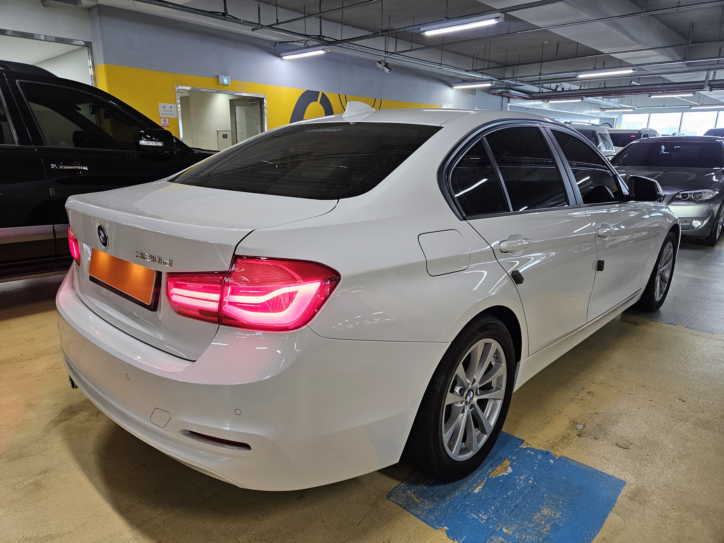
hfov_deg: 73.9
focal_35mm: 23
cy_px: 272
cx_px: 362
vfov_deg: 58.9
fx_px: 481
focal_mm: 5.4
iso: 200
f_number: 1.8
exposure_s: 1/120
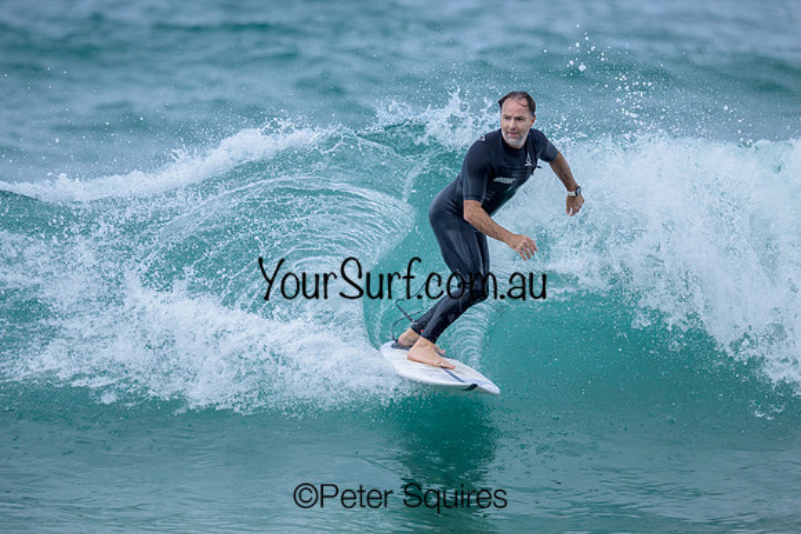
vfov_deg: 1.7
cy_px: 267
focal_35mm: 800
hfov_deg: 2.6
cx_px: 400
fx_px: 17803
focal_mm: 800
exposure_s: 1/2000
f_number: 6.3
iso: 560
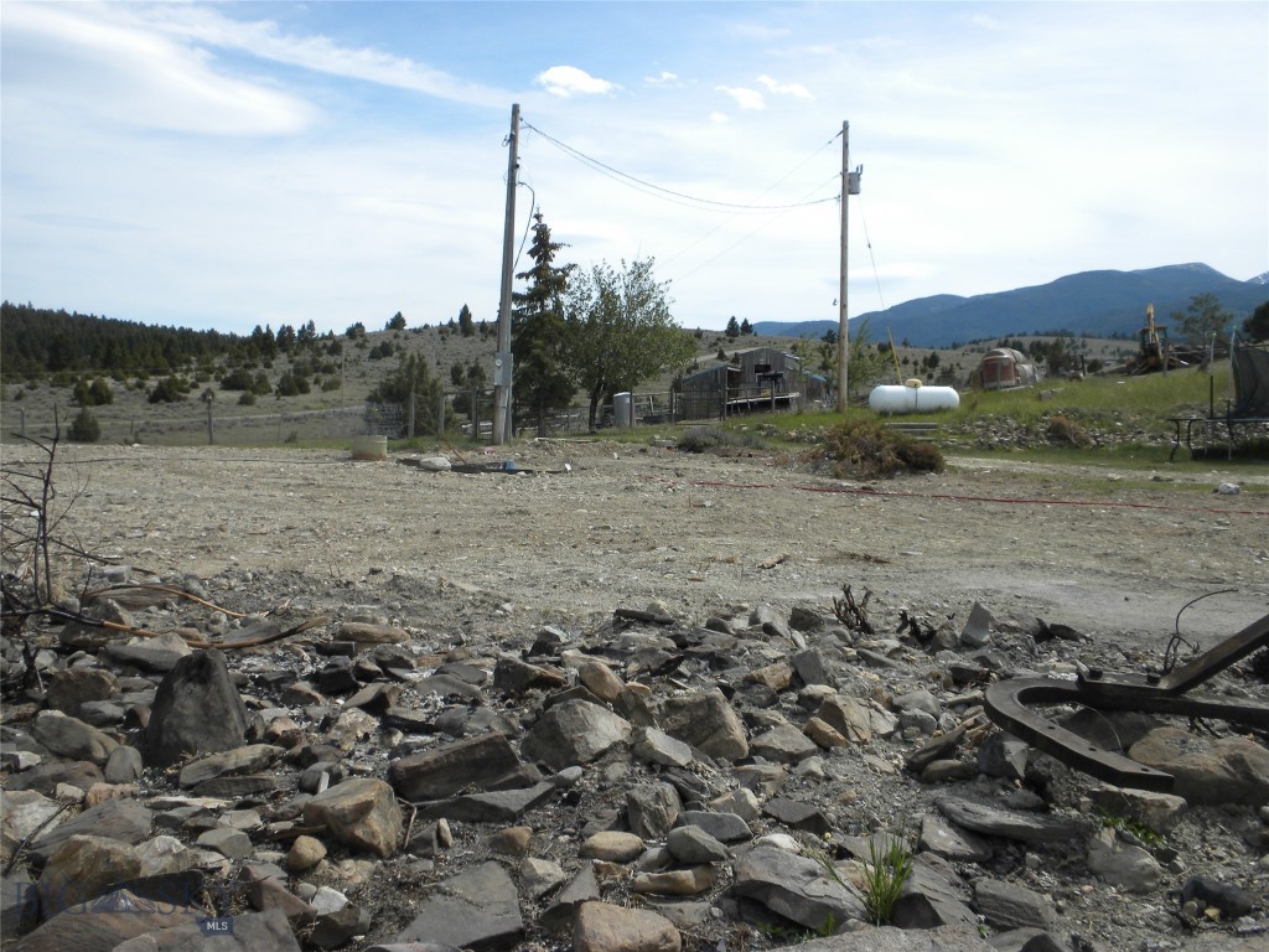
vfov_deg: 38.7
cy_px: 476
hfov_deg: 50.1
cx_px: 634
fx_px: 1356
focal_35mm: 37
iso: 64
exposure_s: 1/138
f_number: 10
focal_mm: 6.6
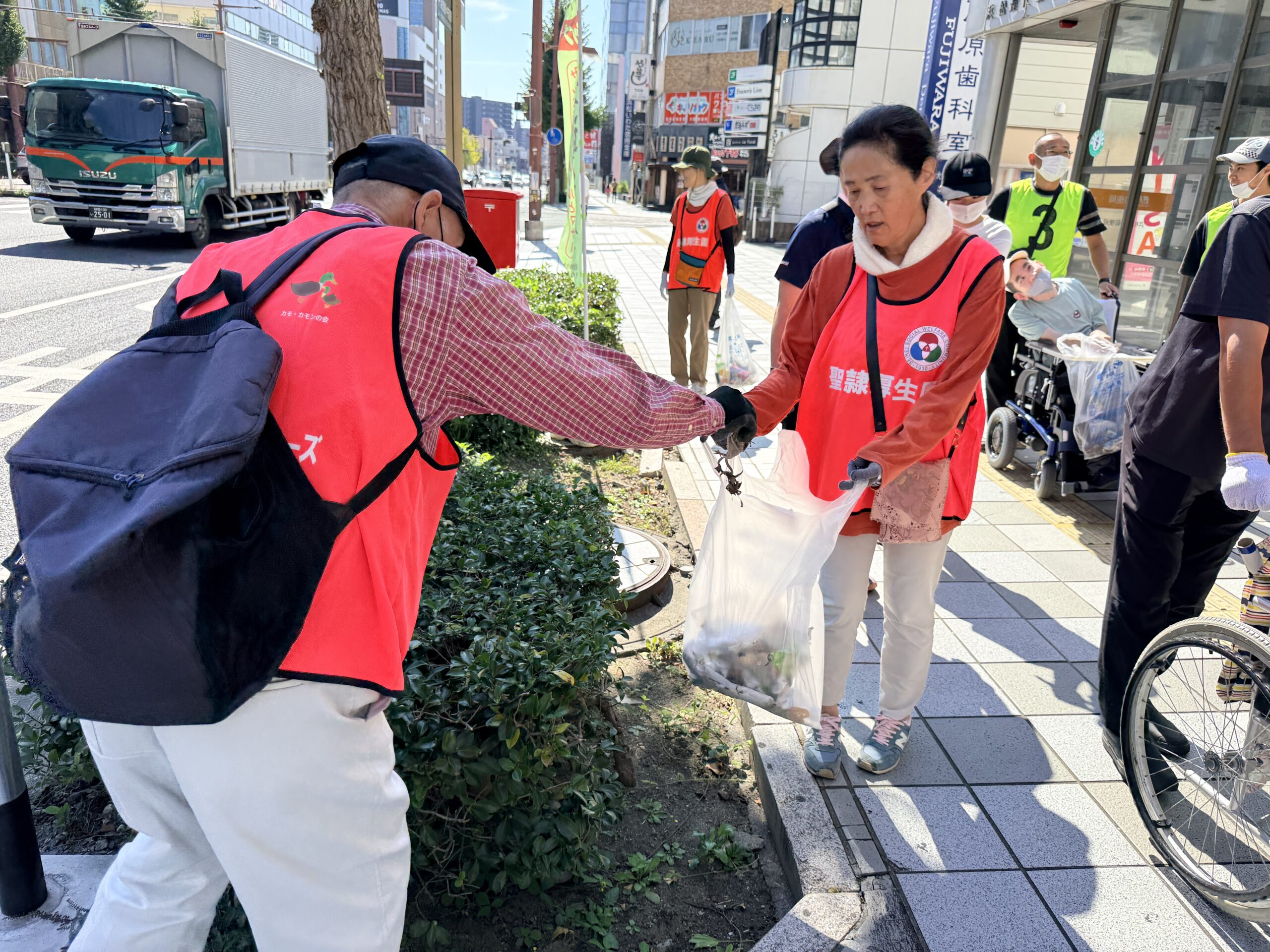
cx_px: 635
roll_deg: -3.9
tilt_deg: -19.6
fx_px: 881
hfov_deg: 71.6
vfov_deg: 56.8
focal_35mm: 24
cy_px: 476
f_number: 1.78
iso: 100
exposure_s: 1/2703
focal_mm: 6.76
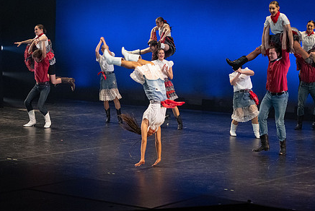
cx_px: 170
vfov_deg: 13.2
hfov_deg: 19.6
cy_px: 98
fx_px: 911
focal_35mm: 104
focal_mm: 70
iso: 3200
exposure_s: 1/800
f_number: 2.8
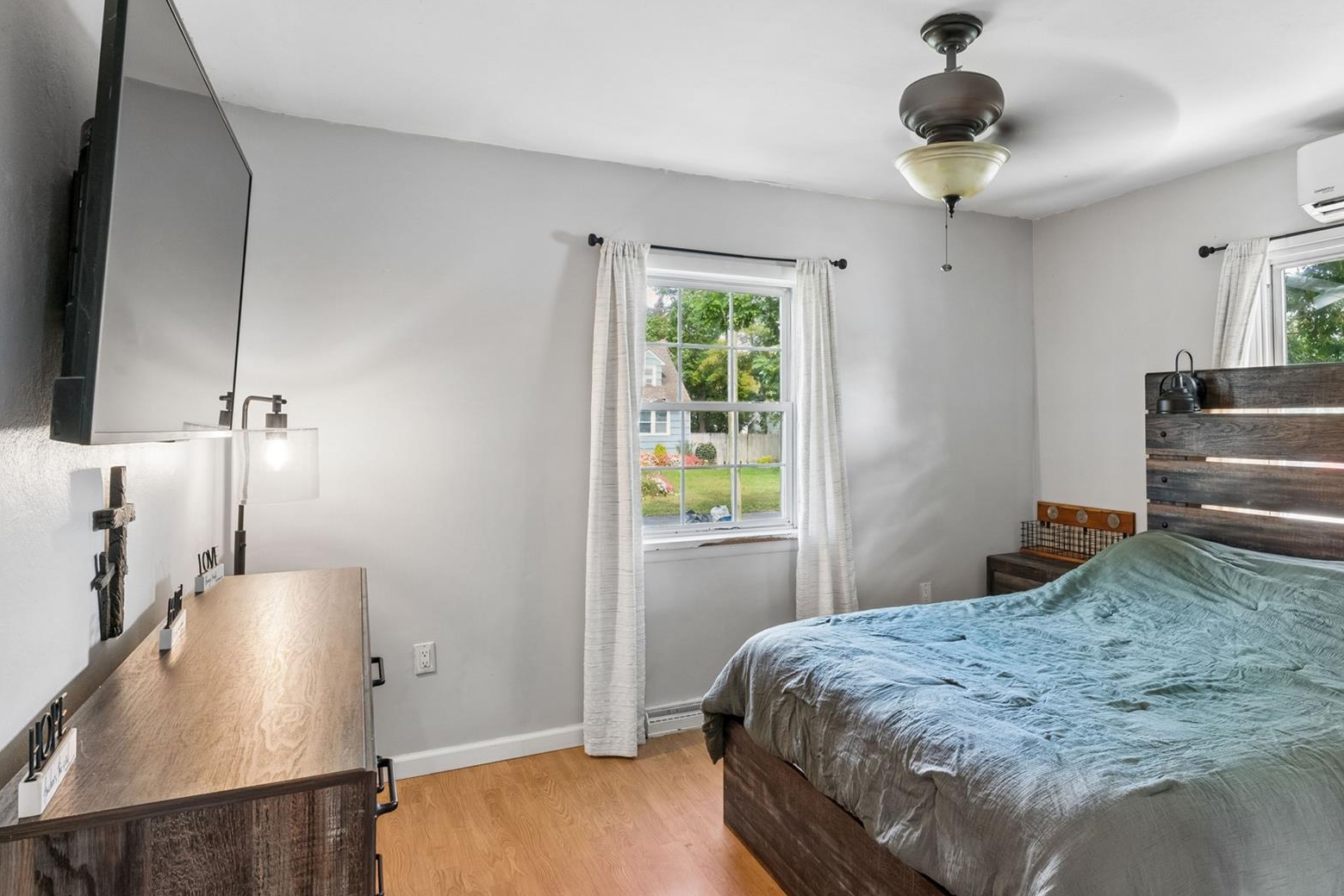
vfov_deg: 57.6
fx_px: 813
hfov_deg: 78.6
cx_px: 770
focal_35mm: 22
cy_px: 407
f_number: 13
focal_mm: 16.6
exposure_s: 1/6
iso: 400
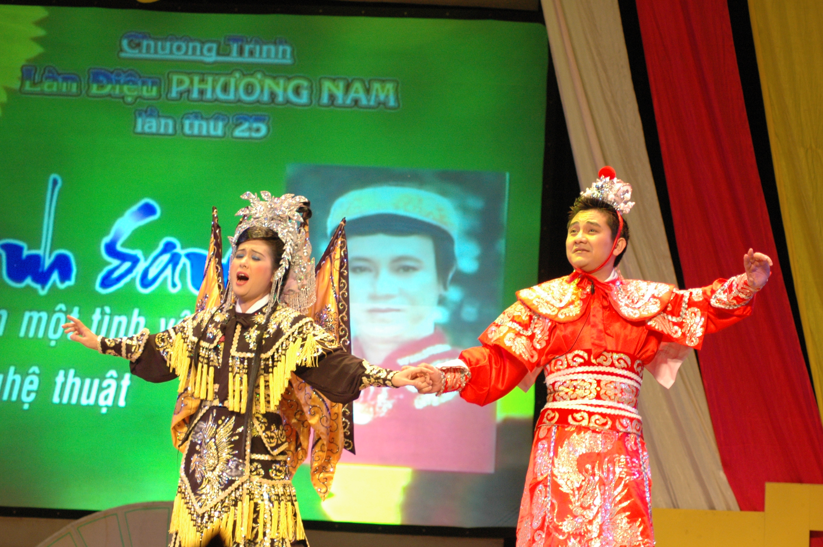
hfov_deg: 19.5
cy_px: 274
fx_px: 2398
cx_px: 412
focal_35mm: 105
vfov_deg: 13.0
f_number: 4
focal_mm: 70
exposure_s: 1/50
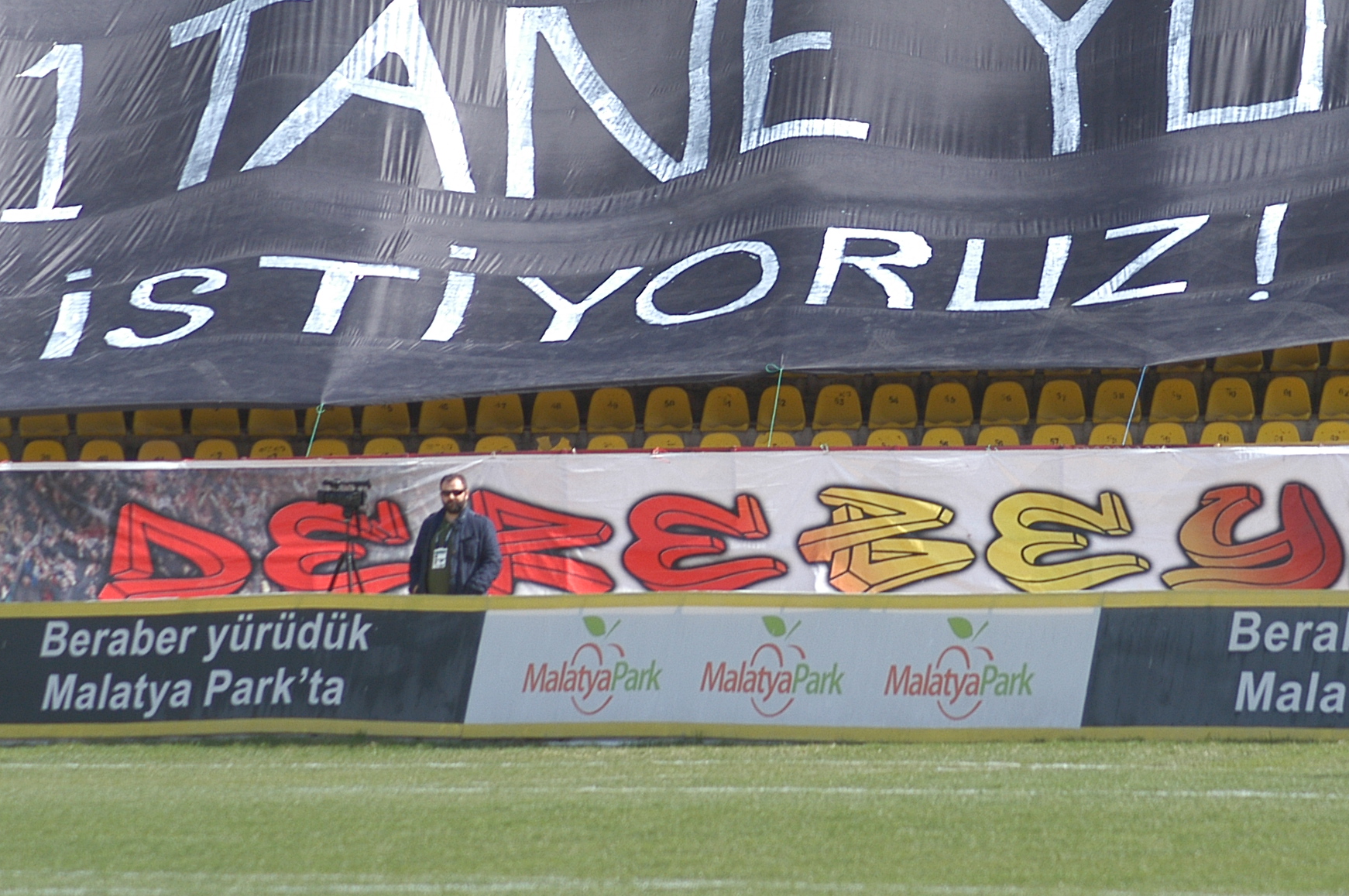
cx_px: 893
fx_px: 11830
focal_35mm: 316
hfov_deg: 6.5
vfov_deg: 4.3
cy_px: 252
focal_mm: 122
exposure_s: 1/500
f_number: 5.6
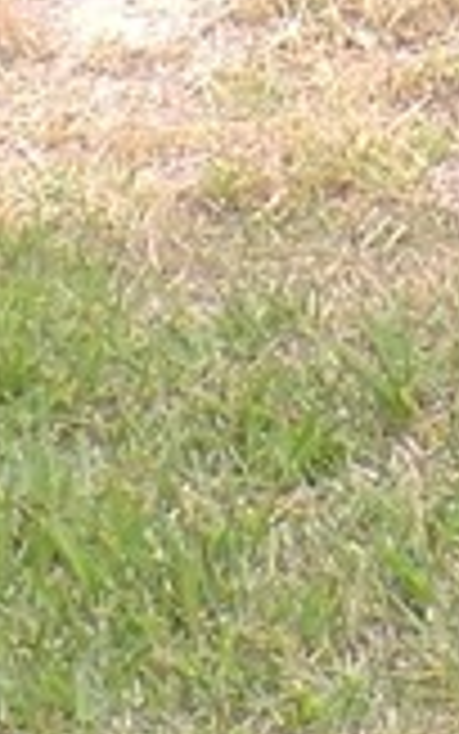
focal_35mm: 291
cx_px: 1022
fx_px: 5819
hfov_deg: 4.4
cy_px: -1882
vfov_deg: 6.3
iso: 100
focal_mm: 5
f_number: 3.1
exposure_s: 1/400
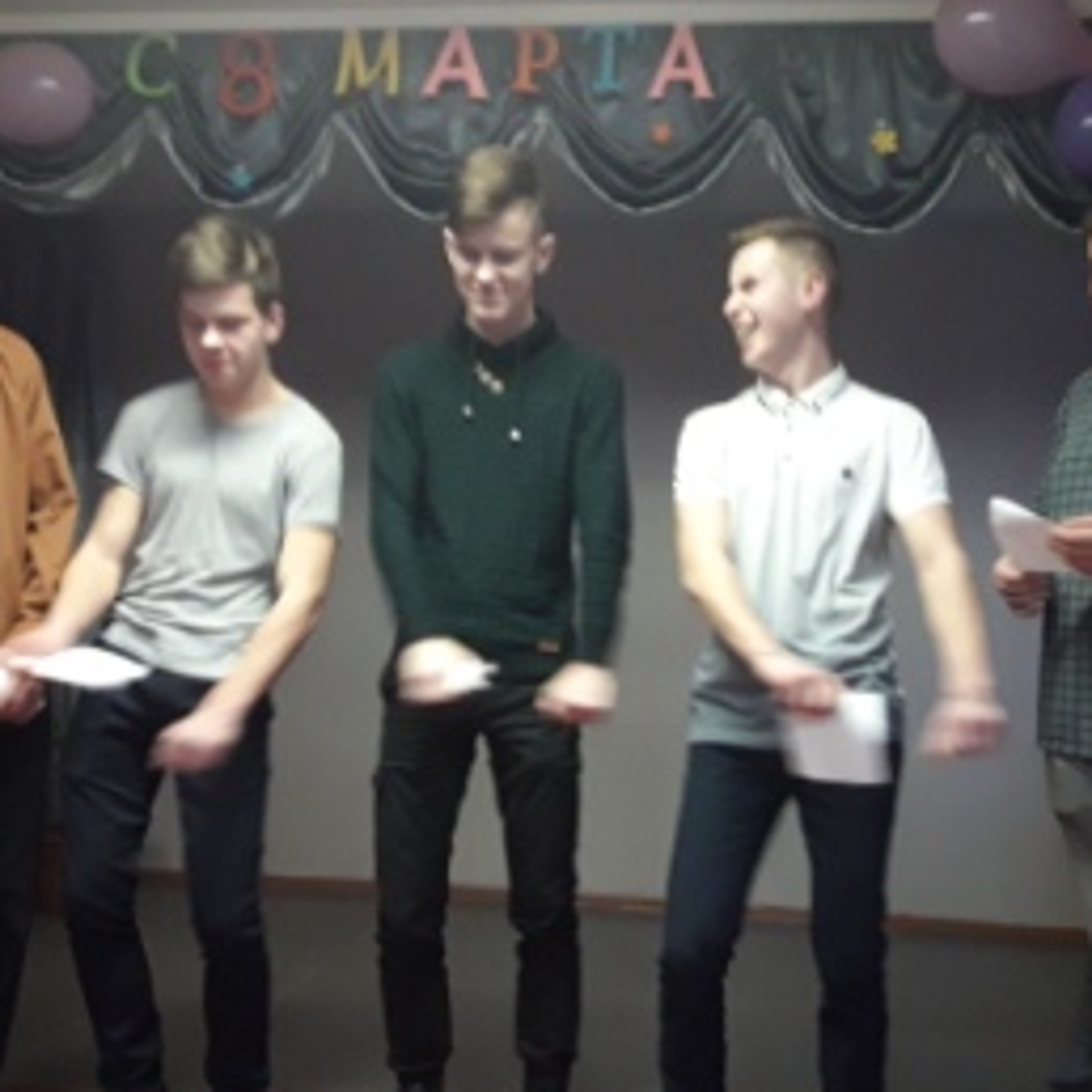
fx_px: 1535
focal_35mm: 43
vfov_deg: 39.1
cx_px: 533
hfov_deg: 39.2
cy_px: 639
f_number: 1.9
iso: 320
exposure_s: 1/17
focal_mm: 3.7
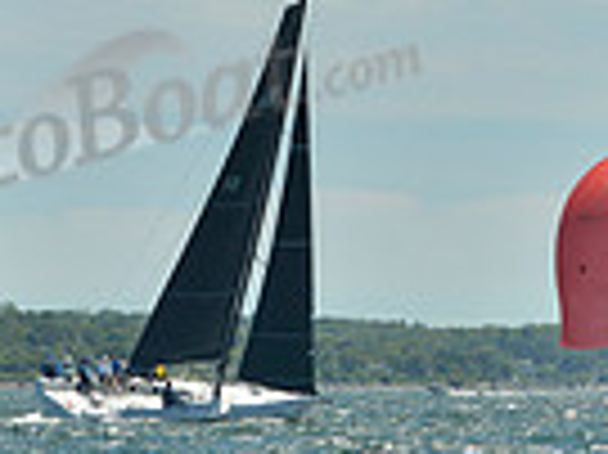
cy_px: -173
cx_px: 658
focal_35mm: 404
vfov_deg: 3.7
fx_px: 7090
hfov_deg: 4.9
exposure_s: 1/2000
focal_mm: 98
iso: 280
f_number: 7.1
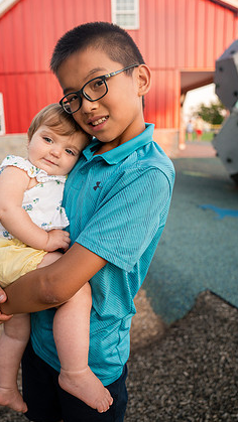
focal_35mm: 27
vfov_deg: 69.8
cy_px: 199
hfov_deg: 42.7
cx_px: 92
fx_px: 303
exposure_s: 1/125
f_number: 2.8
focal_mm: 24
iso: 400
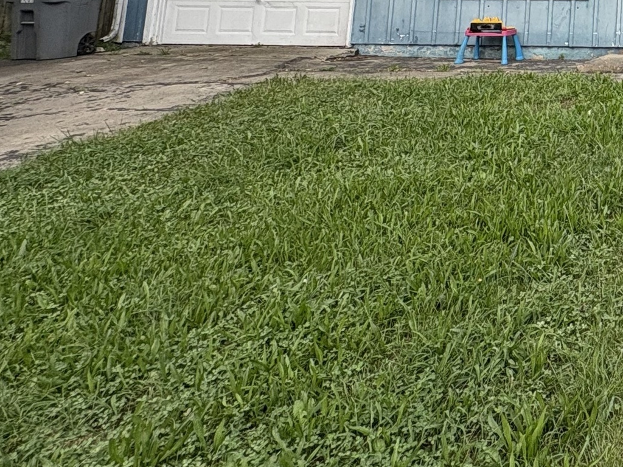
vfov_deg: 28.6
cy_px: -128
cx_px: 812
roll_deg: +0.0
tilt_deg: +4.8
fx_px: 756
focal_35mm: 42
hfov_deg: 33.0
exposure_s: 1/573
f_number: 2.2
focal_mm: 2.22
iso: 50
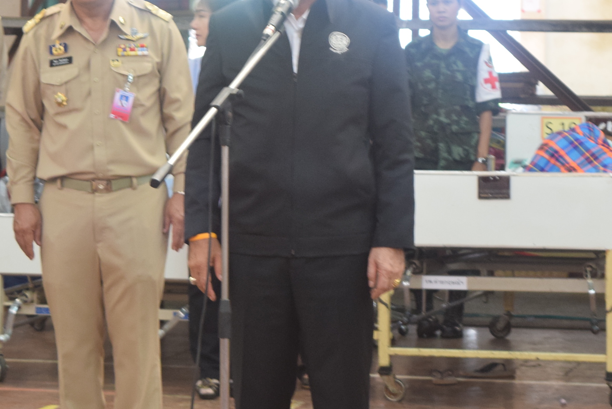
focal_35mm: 167
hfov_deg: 12.3
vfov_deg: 8.2
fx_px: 2841
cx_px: 291
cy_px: 57
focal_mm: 52
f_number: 5.6
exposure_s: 1/10
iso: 800
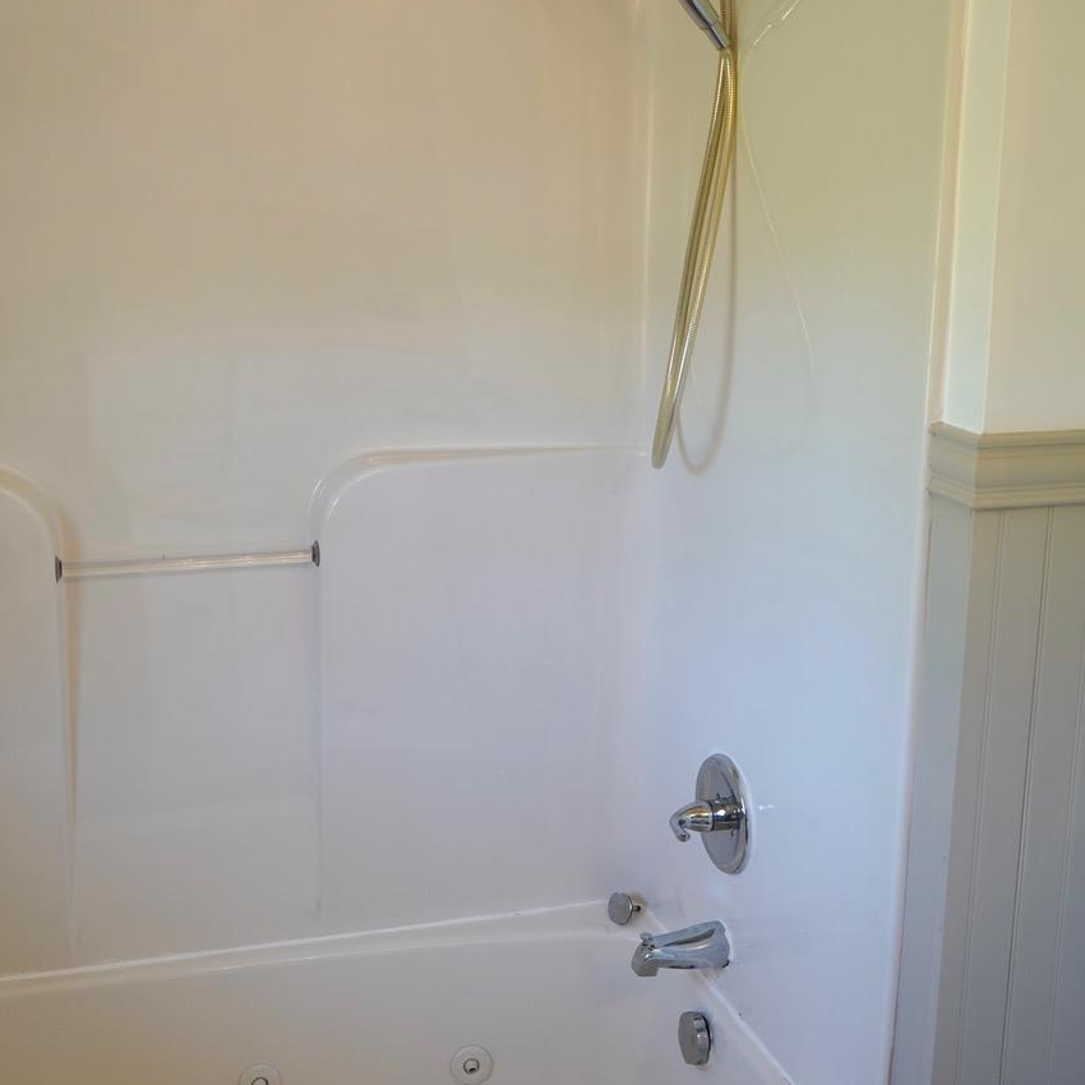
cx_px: 523
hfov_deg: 39.2
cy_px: 477
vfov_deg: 39.1
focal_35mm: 43
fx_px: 1525
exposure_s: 1/160
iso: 400
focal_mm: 28
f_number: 4
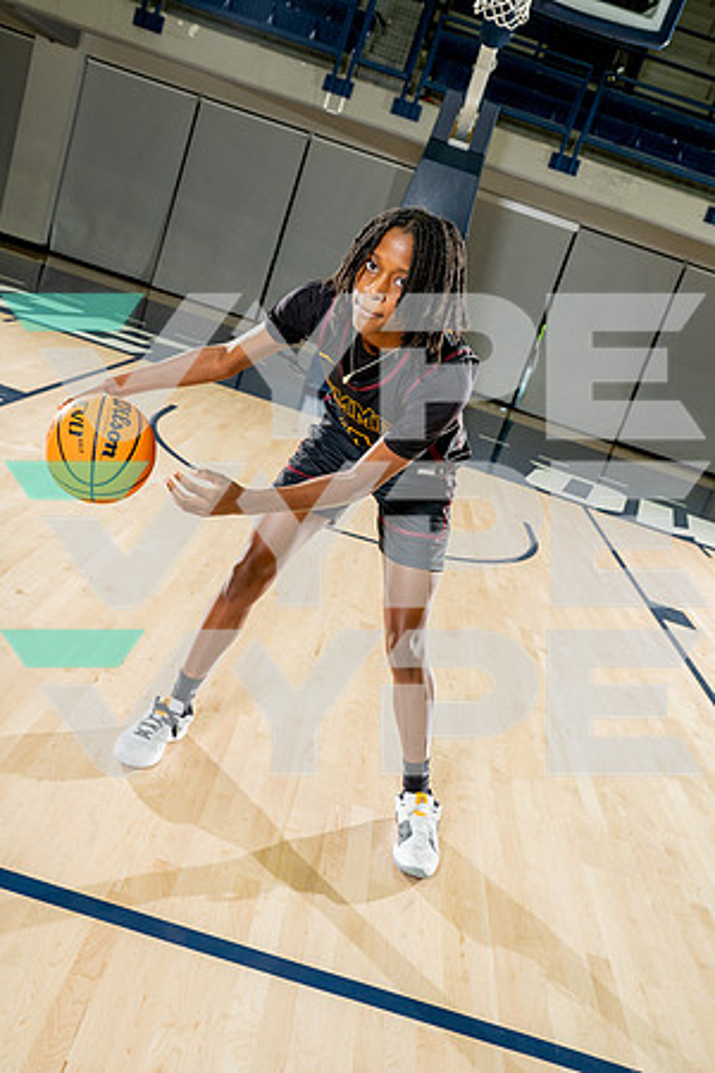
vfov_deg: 58.7
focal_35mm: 32
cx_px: 358
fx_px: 953
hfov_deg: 41.1
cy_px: 536
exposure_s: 1/250
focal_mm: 32
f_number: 8
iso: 640
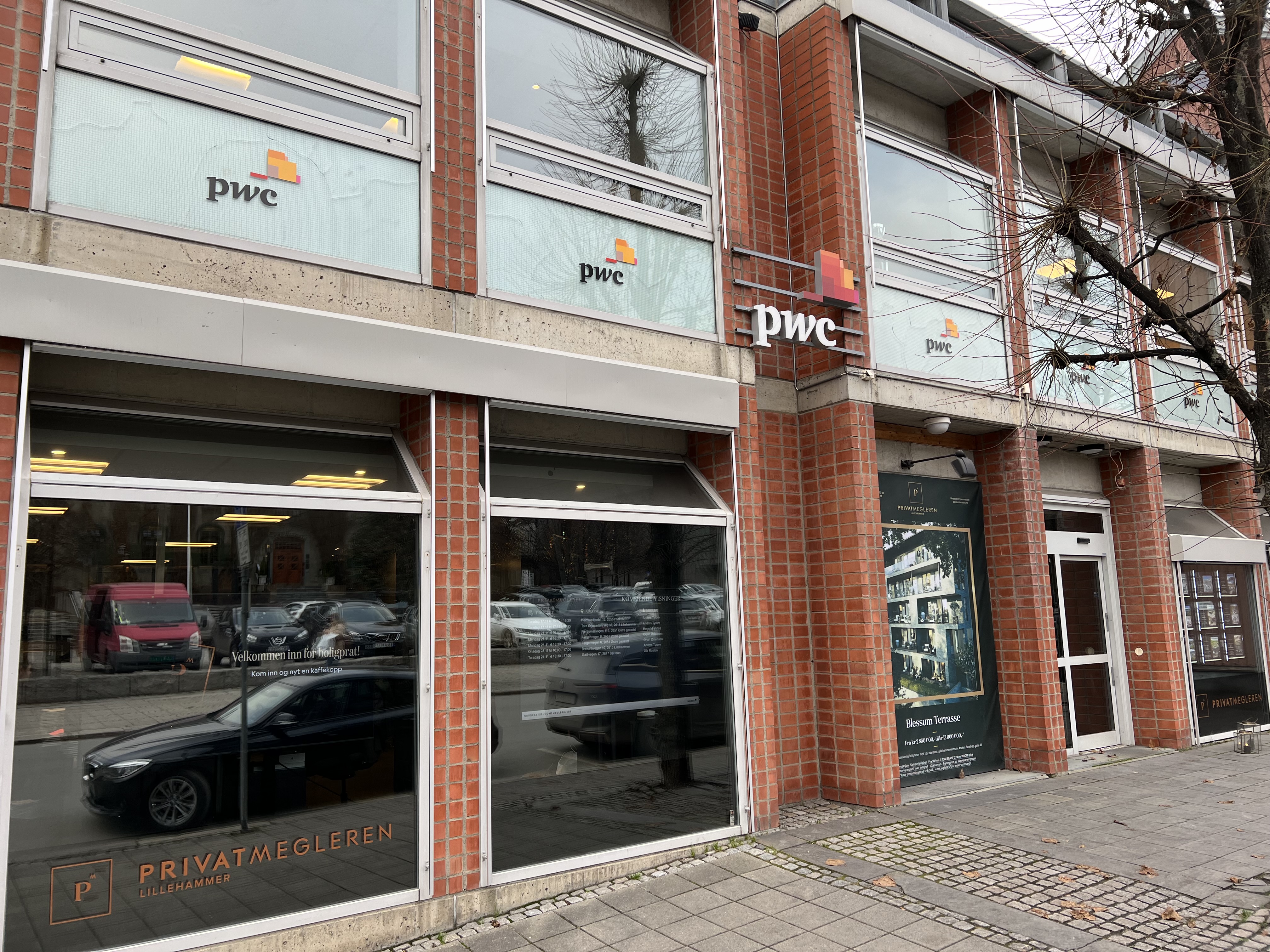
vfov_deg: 53.1
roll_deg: +2.0
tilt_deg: +7.6
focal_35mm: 26
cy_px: 476
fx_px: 954
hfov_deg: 67.3
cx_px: 635
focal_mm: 5.7
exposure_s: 1/168
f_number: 1.5
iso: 40
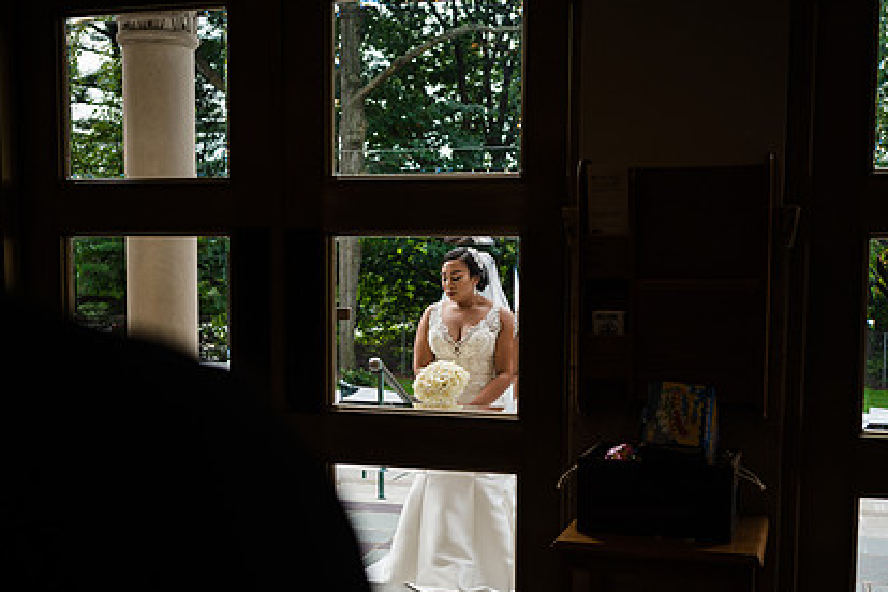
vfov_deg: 27.4
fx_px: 1209
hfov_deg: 40.3
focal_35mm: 49
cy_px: 385
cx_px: 459
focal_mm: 35
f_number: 3.5
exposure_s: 1/320
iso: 100
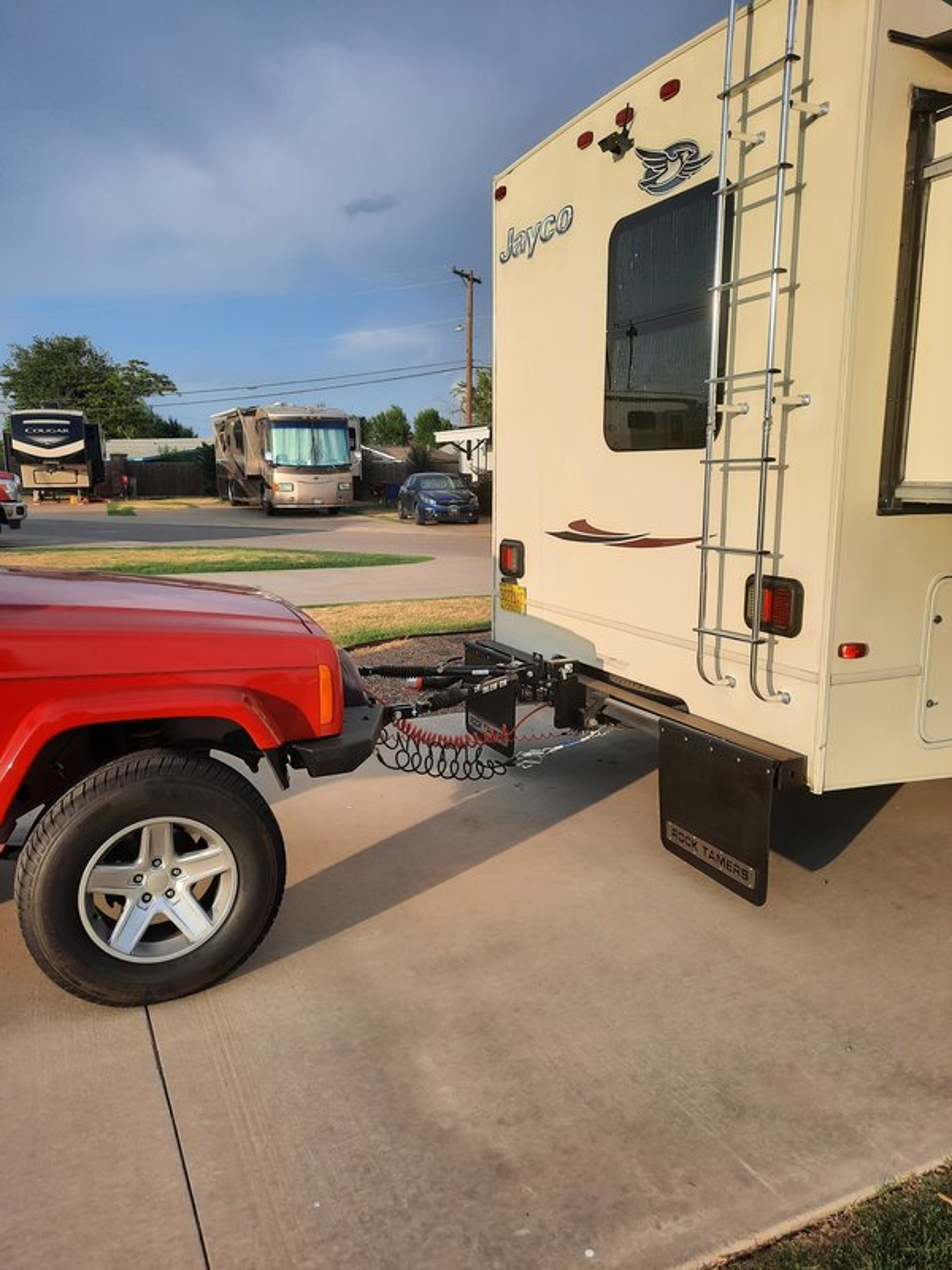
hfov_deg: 54.9
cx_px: 476
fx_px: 917
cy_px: 635
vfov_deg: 69.4
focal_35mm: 25
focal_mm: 4.6
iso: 32
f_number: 2
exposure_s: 1/774
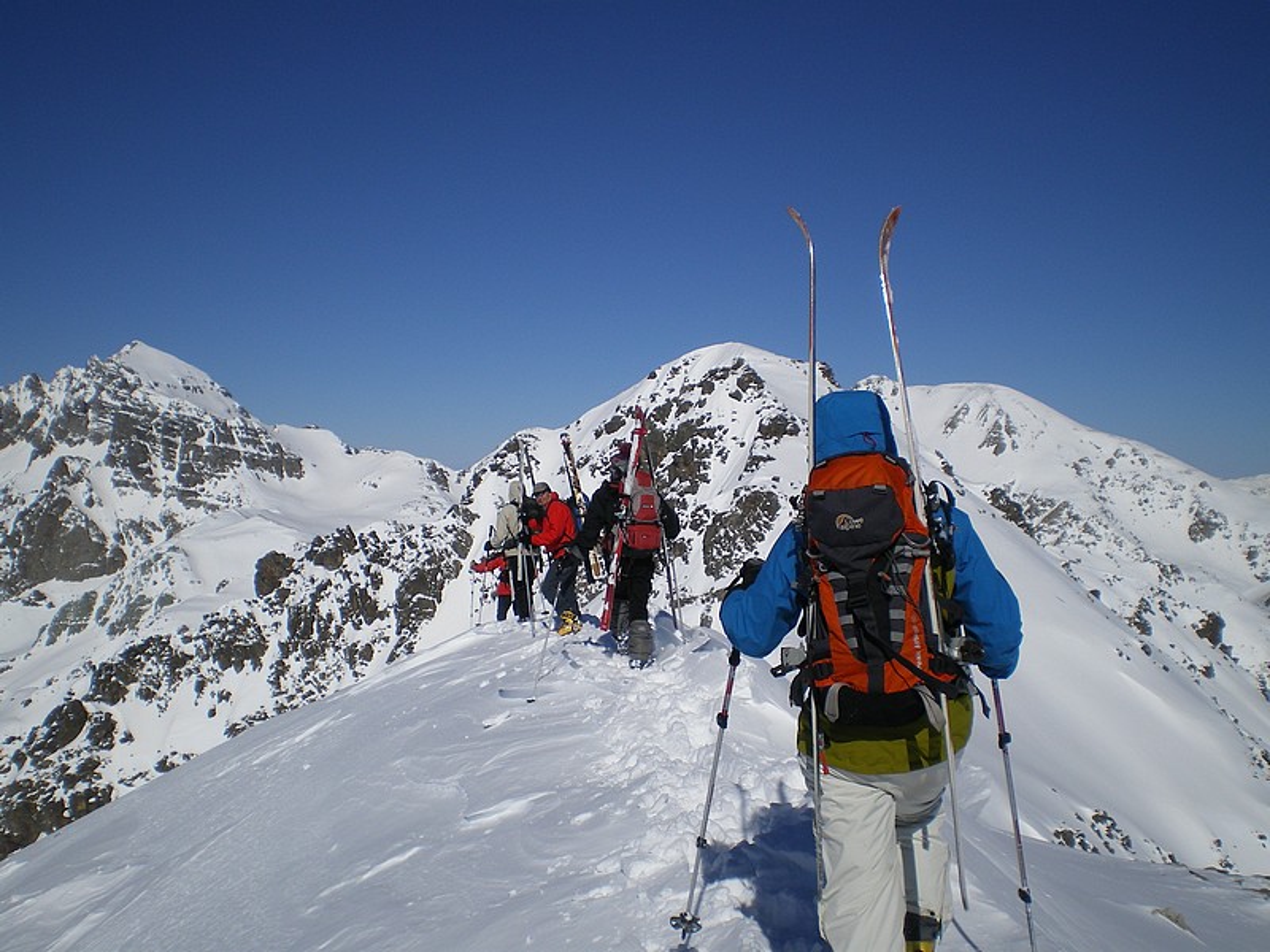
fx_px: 1394
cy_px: 476
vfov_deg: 37.7
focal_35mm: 38
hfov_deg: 49.0
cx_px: 635
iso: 64
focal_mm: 6.3
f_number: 4.6
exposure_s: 1/1250
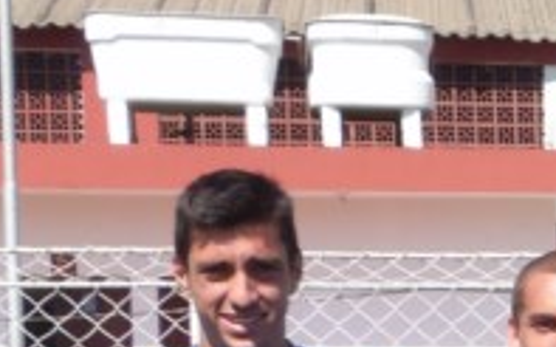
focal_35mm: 182
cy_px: 652
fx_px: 2757
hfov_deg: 10.5
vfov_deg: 7.0
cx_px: 1140
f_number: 5.6
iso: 100
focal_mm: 5.8
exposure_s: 1/320
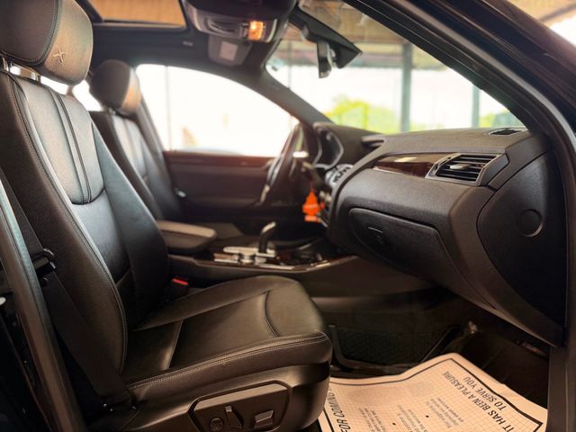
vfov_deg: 56.8
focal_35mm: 24
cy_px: 216
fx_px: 399
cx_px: 288
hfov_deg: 71.6
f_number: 1.78
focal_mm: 6.76
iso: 160
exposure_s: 1/120
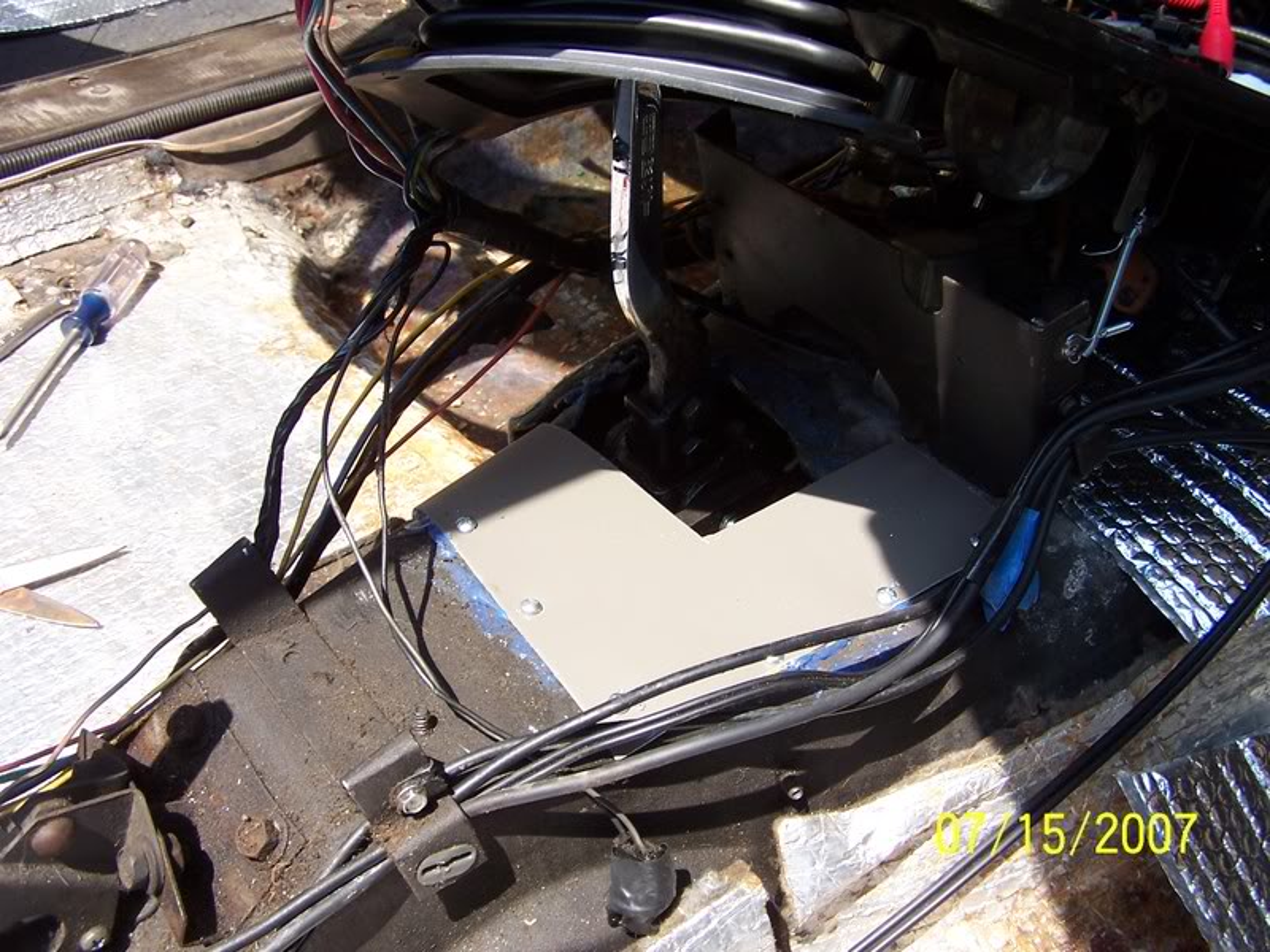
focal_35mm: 38
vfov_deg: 37.7
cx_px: 635
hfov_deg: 49.0
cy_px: 476
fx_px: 1394
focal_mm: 6.3
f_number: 2.8
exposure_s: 1/350
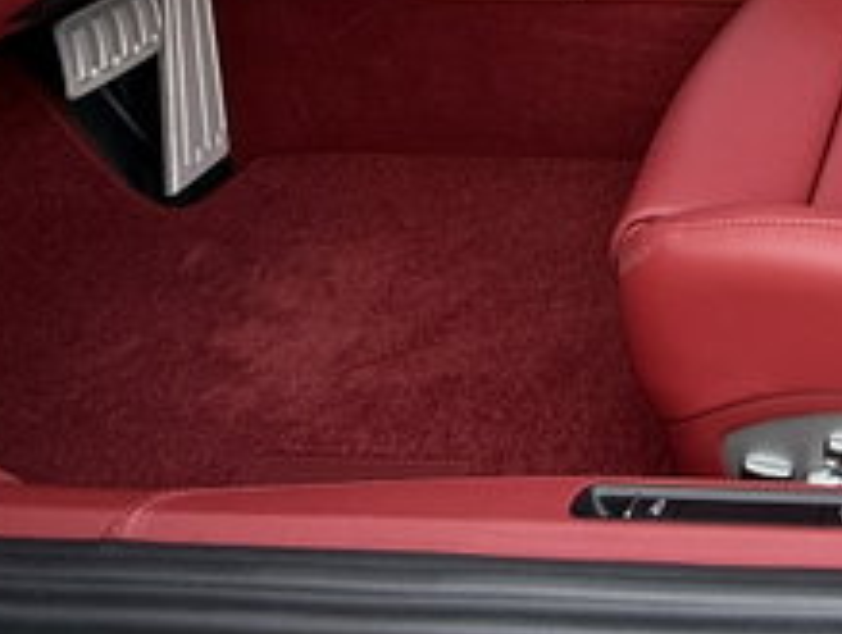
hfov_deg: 32.6
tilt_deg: -1.4
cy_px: -427
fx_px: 1194
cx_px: 988
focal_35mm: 49
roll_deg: +0.2
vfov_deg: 22.0
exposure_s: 1/99
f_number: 2.2
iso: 64
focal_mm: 2.22
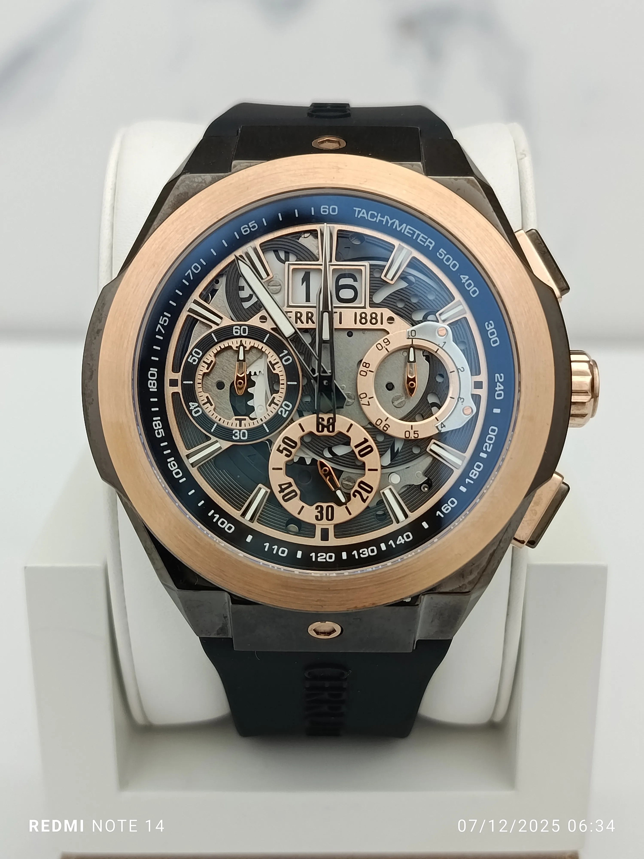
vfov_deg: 39.7
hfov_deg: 30.3
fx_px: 1191
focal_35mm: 48
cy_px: 430
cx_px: 322
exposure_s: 1/100
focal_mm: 5.24
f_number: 1.7
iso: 337
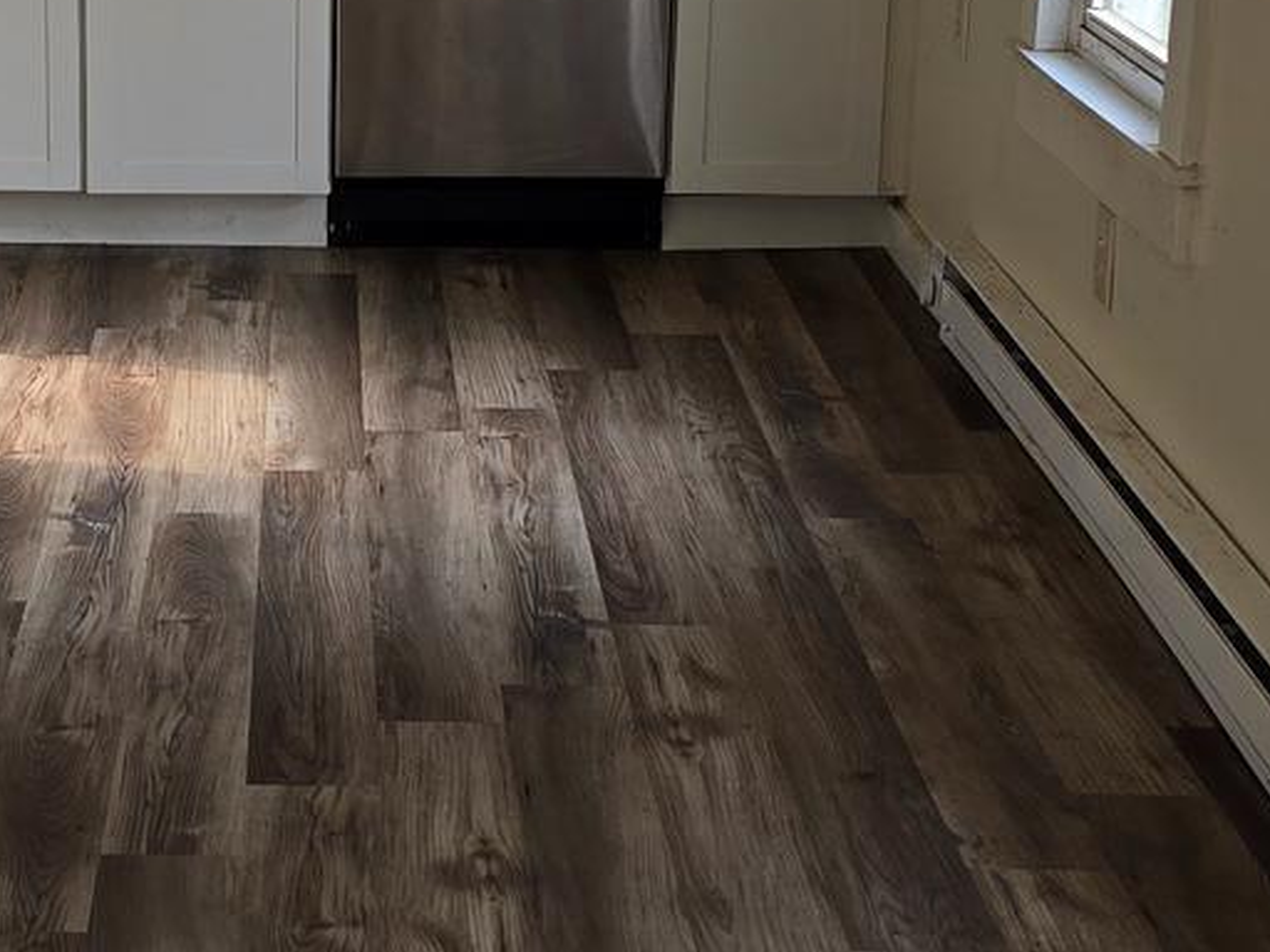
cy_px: 399
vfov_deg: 16.1
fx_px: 3375
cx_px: 186
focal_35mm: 92
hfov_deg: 21.0
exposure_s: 1/120
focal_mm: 6.3
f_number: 1.7
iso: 25
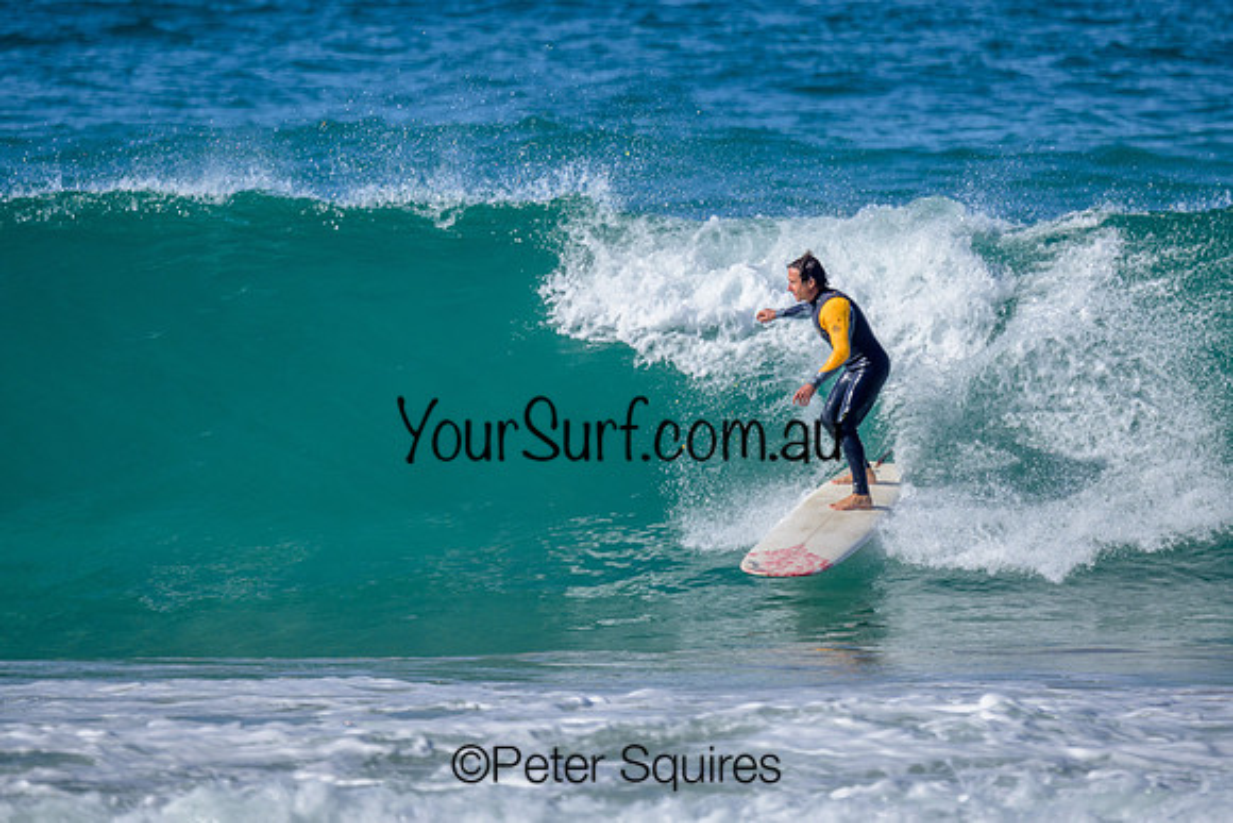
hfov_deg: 1.9
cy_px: 345
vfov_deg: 1.3
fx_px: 37648
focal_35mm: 1099
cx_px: 581
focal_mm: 800
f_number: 6.3
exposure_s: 1/2000
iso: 320
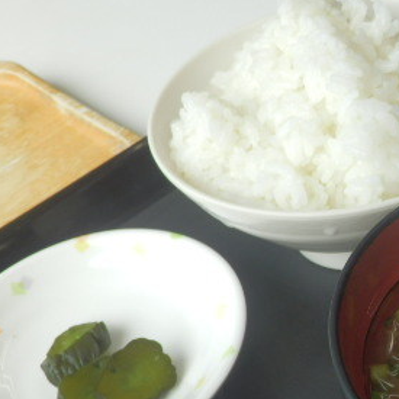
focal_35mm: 76
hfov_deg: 22.0
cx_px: 392
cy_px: 308
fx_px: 991
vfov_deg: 22.5
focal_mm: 6.6
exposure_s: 1/125
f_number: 3.9
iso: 80
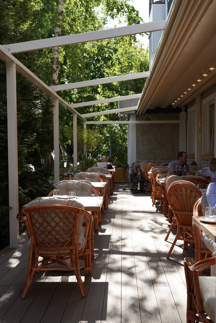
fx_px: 351
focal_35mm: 39
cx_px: 108
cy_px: 162
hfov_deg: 34.2
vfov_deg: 49.6
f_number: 6.3
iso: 100
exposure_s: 1/125
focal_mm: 39
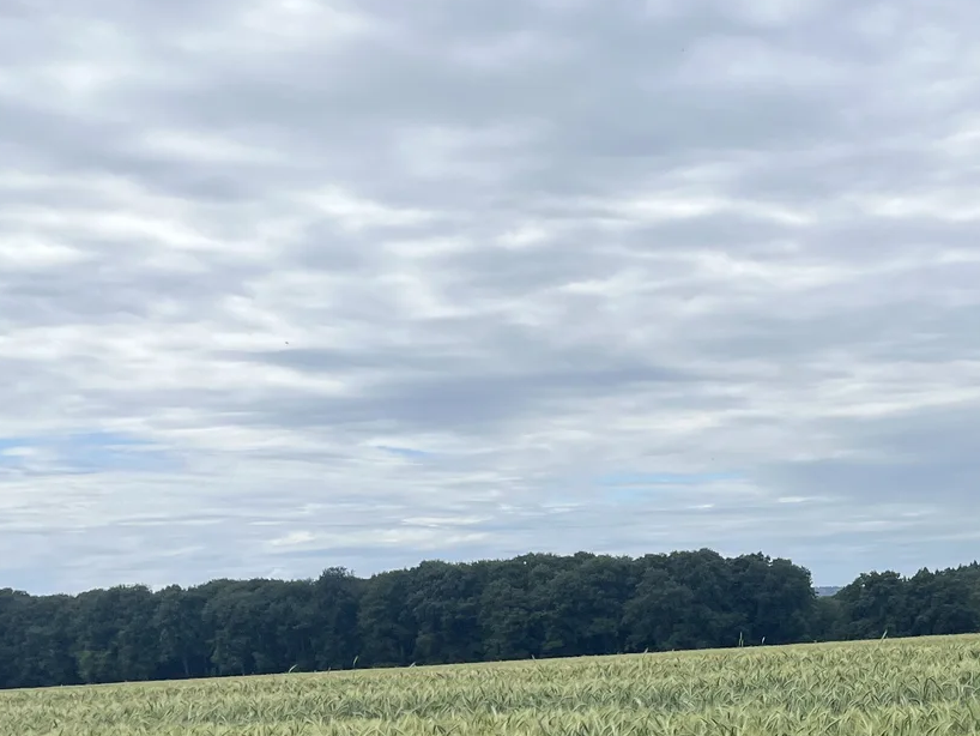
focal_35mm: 61
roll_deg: +1.7
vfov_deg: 23.6
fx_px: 1727
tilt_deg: +3.9
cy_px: 625
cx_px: 907
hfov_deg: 30.1
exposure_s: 1/4484
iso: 50
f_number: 1.6
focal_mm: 5.1
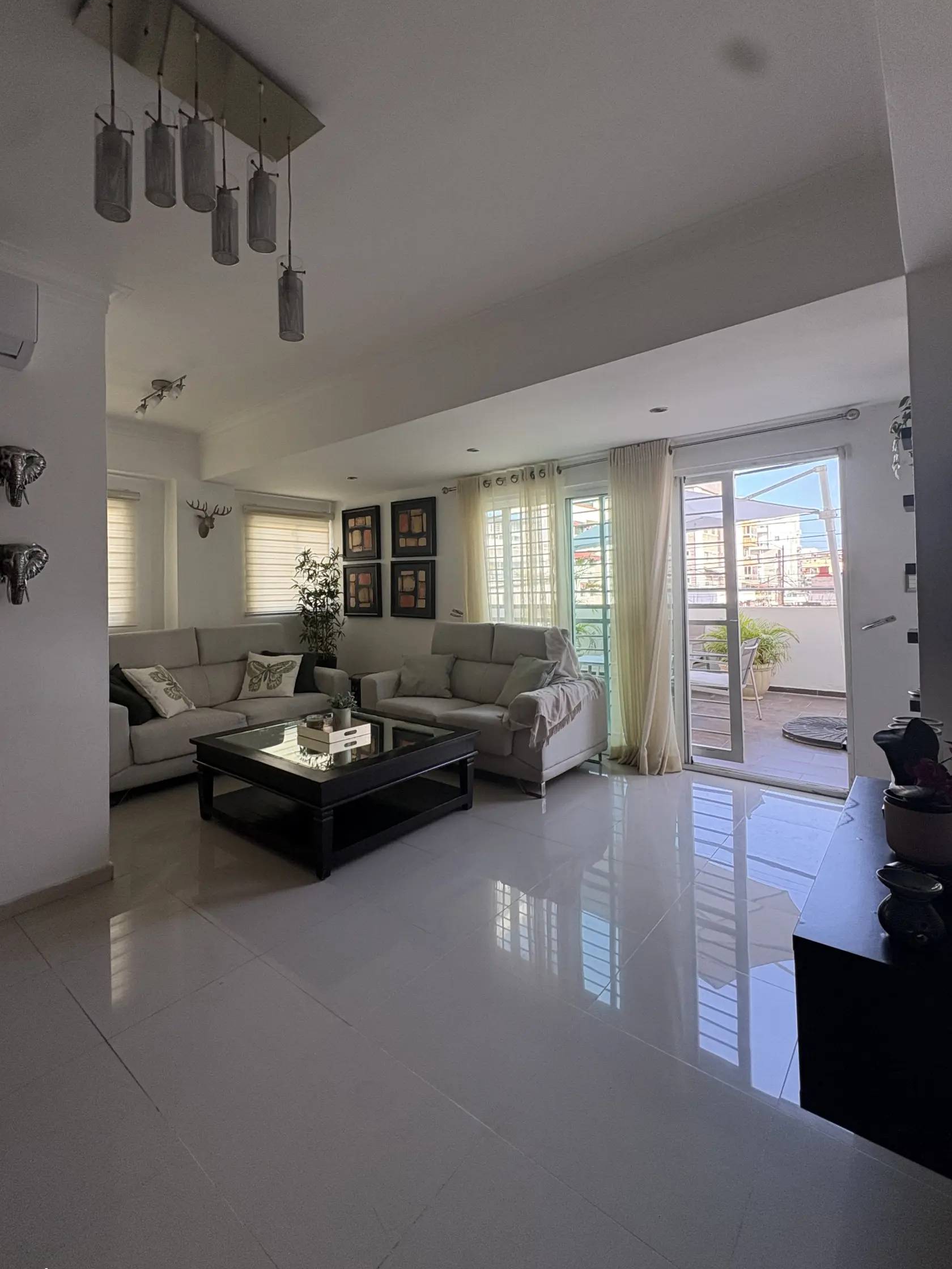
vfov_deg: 94.3
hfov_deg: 77.8
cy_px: 581
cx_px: 417
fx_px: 587
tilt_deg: +2.3
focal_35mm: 16
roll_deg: +1.1
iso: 100
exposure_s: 1/99
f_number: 2.2
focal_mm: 2.22
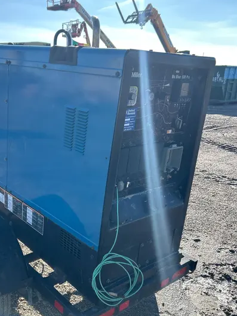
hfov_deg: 39.1
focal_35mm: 36
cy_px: 194
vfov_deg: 50.9
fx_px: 329
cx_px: 73
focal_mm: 5.7
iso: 50
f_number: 1.5
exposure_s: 1/1488
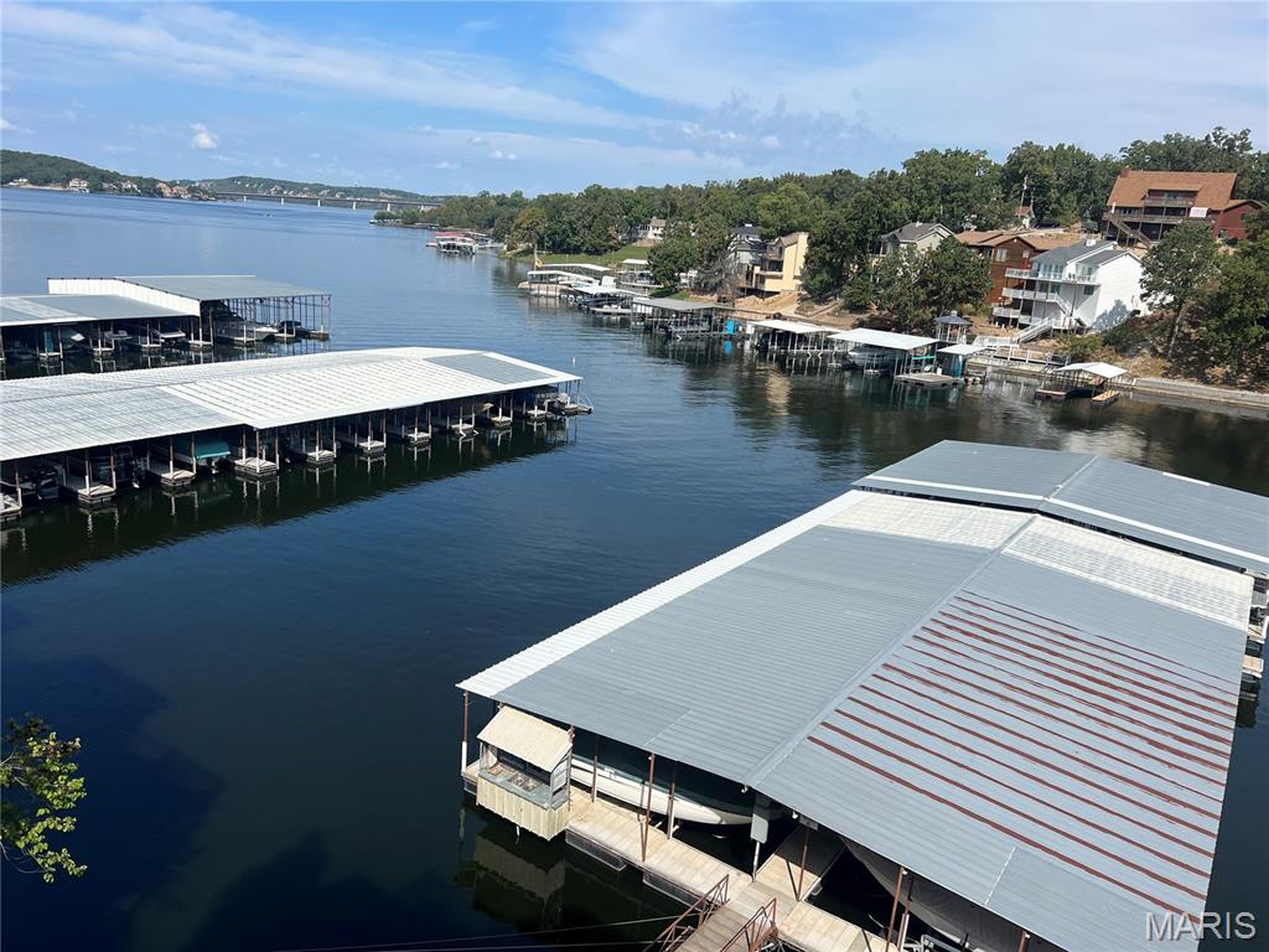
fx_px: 953
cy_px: 476
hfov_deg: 67.3
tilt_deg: -14.9
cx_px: 634
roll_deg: -3.8
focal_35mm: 26
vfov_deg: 53.1
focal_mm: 5.7
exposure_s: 1/4831
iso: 50
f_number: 1.5
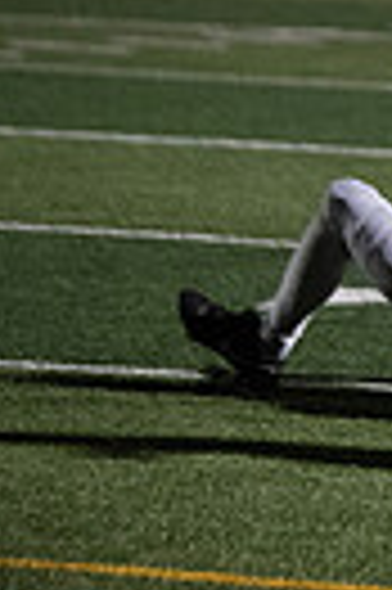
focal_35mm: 510
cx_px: 1181
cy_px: 65
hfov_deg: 2.7
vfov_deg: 4.0
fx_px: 8351
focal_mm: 115
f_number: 2.8
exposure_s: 1/1250
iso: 5000
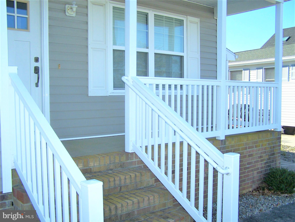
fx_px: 324
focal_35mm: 38
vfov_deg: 37.7
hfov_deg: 49.0
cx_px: 148
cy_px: 111
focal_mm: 6.3
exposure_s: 1/750
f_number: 2.8
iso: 80
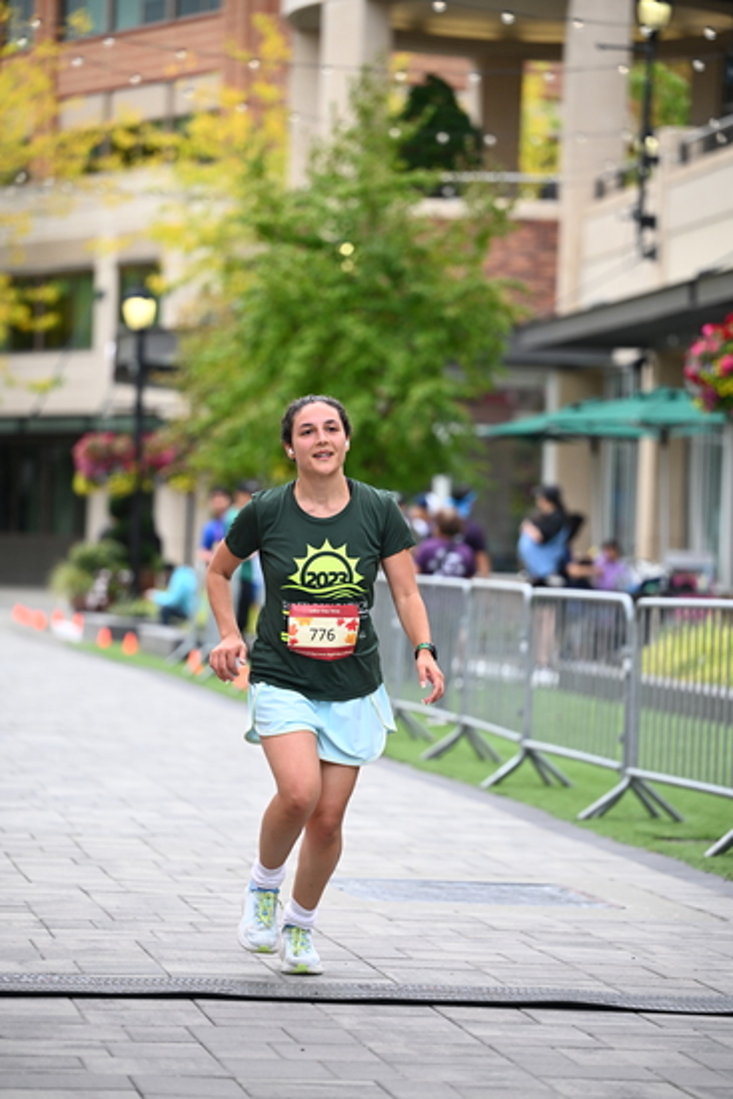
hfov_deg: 11.0
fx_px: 3815
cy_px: 550
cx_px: 366
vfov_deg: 16.4
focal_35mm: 125
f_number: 2.8
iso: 640
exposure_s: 1/2000
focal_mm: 125
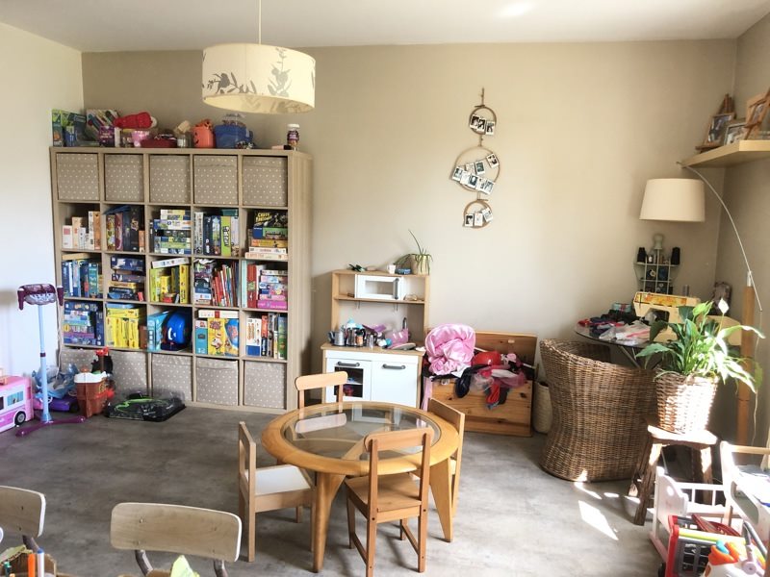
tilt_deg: -7.8
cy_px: 288
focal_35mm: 28
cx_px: 385
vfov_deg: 49.7
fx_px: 623
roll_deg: -2.2
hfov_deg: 63.4
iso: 32
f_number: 1.8
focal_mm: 4
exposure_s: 1/30
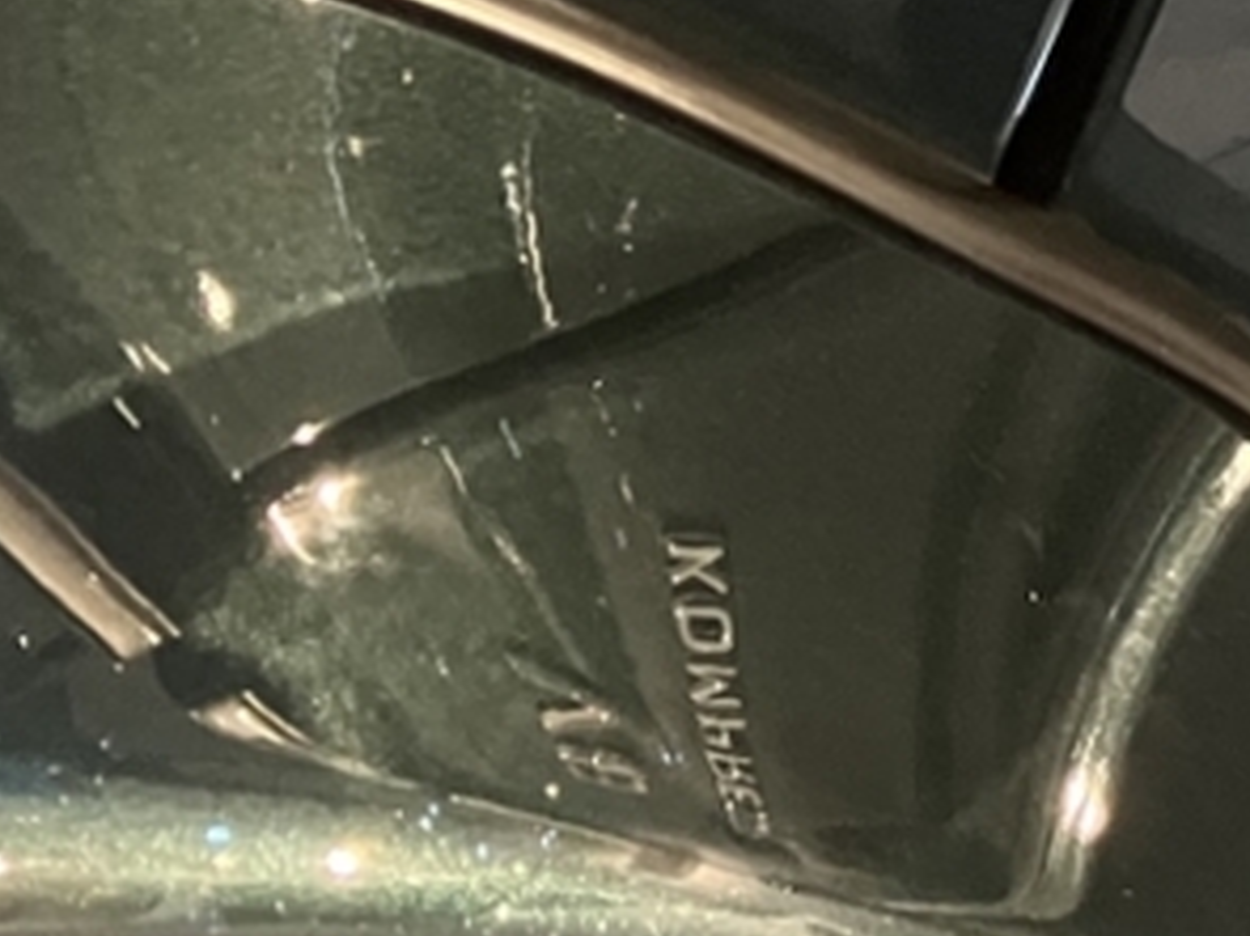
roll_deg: -3.9
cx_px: 2500
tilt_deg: -34.6
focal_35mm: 114
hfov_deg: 14.4
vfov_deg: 12.3
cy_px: -508
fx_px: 4115
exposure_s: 1/25
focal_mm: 3.99
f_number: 1.8
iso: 320
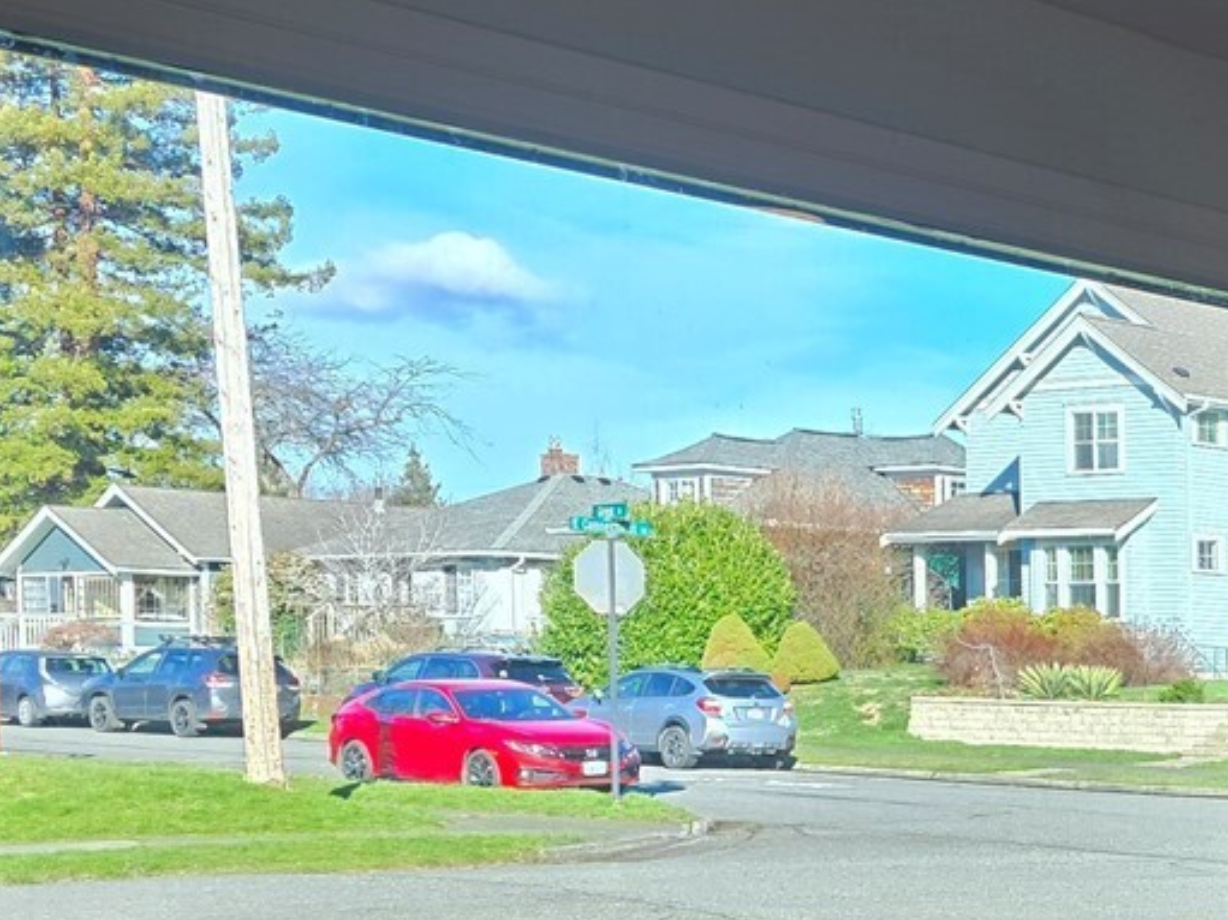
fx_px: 2554
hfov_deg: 22.8
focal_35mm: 72
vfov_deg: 20.0
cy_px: 838
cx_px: 1754
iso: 16
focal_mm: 6.3
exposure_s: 1/120
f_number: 1.7
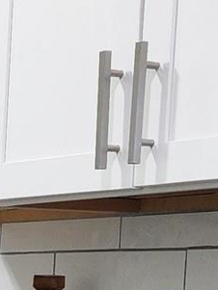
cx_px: -396
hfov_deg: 7.6
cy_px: 432
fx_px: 1477
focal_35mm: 176
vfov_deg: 10.8
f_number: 1.8
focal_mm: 6.4
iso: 200
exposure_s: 1/120
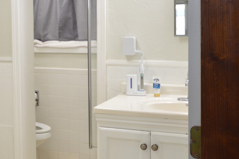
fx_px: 444
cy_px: 52
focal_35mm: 67
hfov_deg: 29.6
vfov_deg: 20.2
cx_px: 56
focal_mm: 20
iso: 400
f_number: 4
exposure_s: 1/60
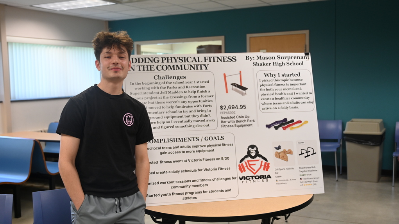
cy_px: 122
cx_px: 200
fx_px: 444
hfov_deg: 48.4
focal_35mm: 42
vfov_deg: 28.3
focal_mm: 40
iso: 1100
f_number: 4
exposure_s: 1/125
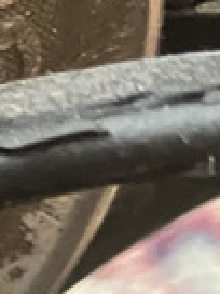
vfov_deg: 9.3
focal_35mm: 207
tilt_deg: -40.1
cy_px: 439
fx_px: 1754
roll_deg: -1.8
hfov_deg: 6.6
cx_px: -408
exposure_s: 1/40
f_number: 1.8
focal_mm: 3.99
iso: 400
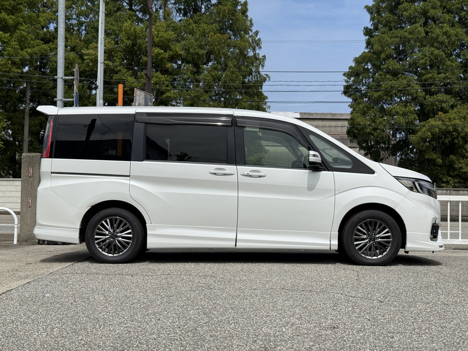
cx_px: 234
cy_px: 176
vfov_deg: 30.3
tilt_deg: +2.0
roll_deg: -1.1
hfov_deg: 39.7
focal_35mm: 48
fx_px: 649
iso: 64
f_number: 1.78
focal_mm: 6.76
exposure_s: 1/11364
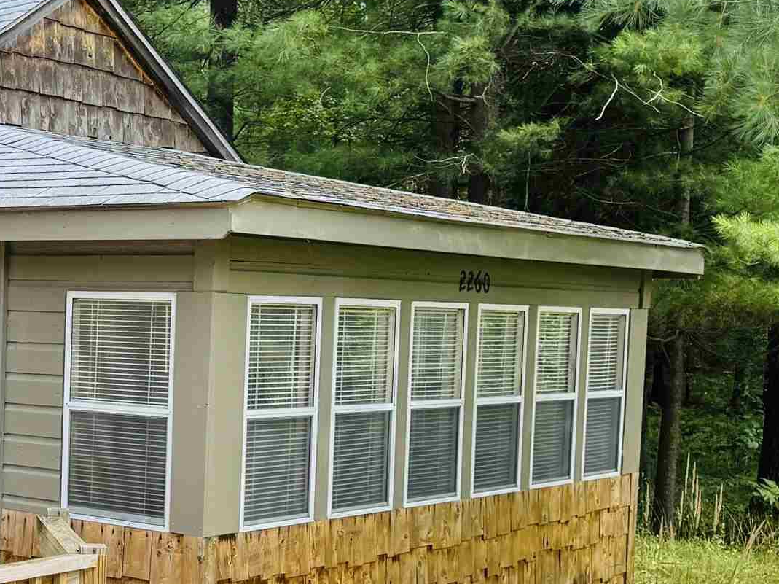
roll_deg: -1.8
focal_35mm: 69
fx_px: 1552
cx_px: -42
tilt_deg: -4.1
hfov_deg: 26.3
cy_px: 386
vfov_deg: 21.2
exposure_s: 1/782
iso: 80
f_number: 1.78
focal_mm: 6.76
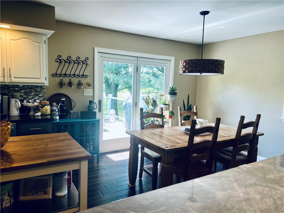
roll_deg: -1.7
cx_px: 142
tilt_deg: -7.3
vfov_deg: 53.1
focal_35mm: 26
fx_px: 213
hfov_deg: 67.3
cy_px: 106
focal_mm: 5.7
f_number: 1.5
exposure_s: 1/120
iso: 64
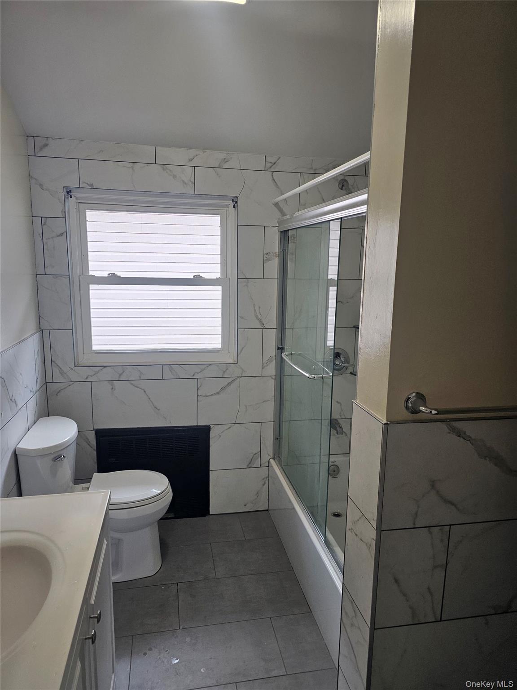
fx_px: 458
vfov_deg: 73.9
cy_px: 345
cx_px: 258
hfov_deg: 58.9
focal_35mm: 23
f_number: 1.7
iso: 100
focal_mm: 6.3
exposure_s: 1/120
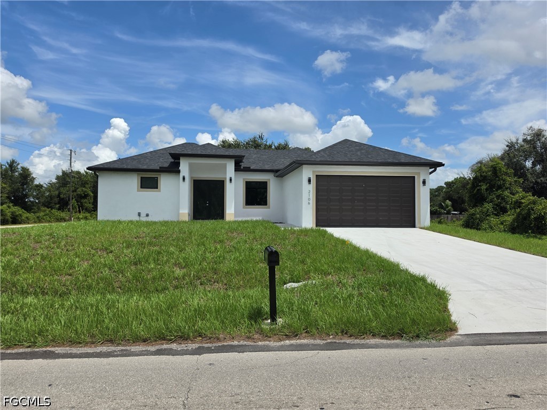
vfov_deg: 58.9
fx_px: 363
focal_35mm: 23
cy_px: 205
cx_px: 274
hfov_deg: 73.9
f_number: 1.4
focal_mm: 6.5
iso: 50
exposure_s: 1/7939
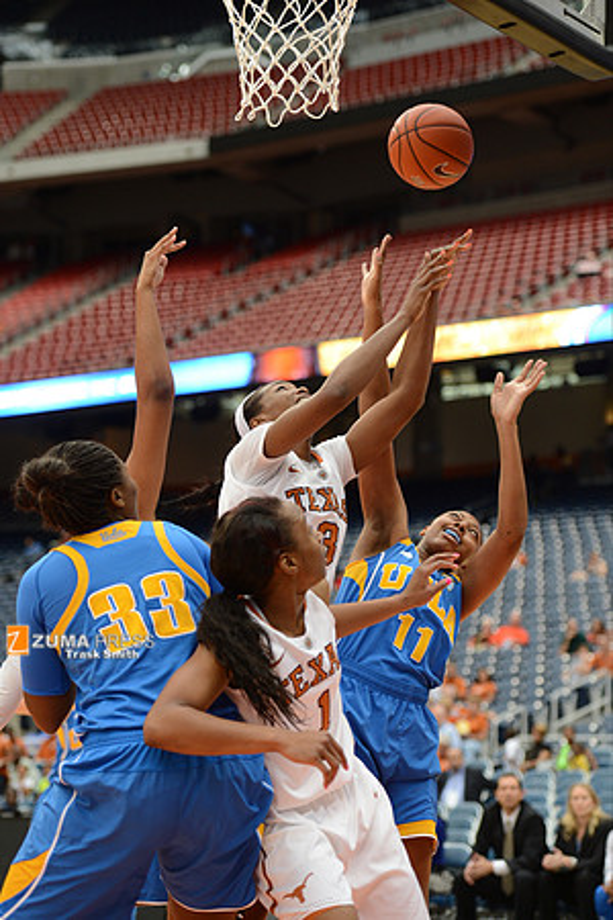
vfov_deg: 24.8
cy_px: 460
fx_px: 2094
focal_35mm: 82
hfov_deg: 16.7
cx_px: 306
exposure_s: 1/1250
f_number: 2.8
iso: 1250
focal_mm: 82
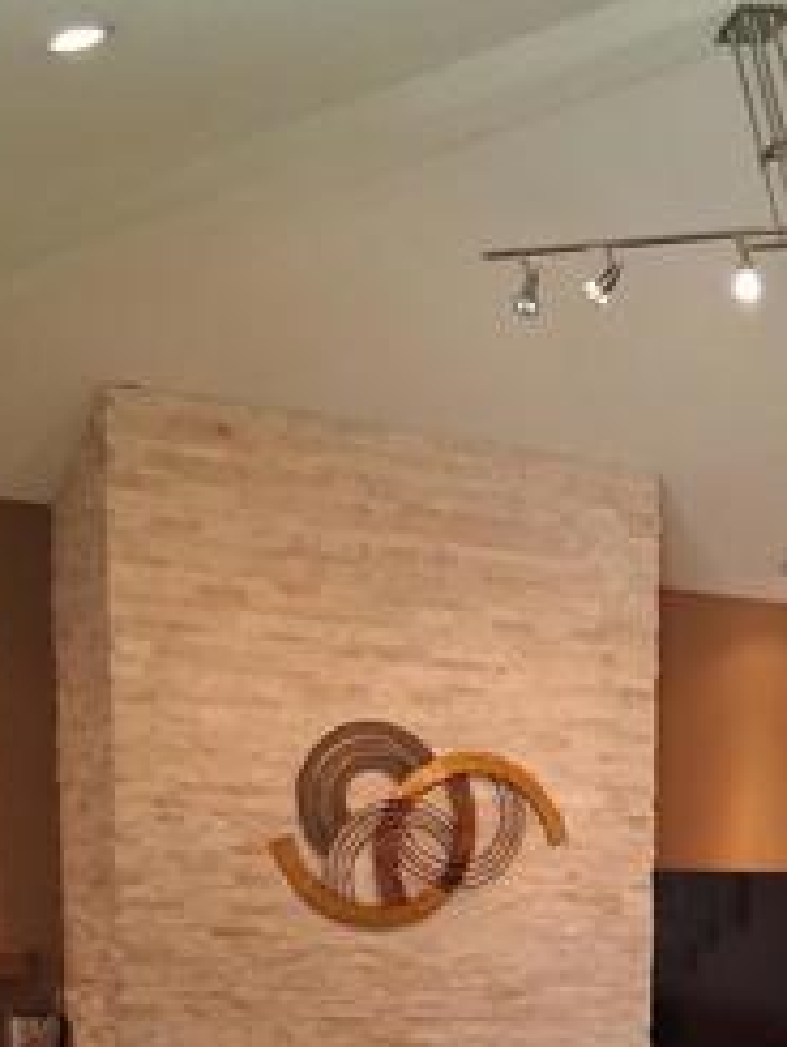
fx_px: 2060
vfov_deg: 26.3
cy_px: 1158
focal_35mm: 68
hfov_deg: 20.7
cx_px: 834
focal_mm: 3.98
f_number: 1.8
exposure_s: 1/60
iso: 25
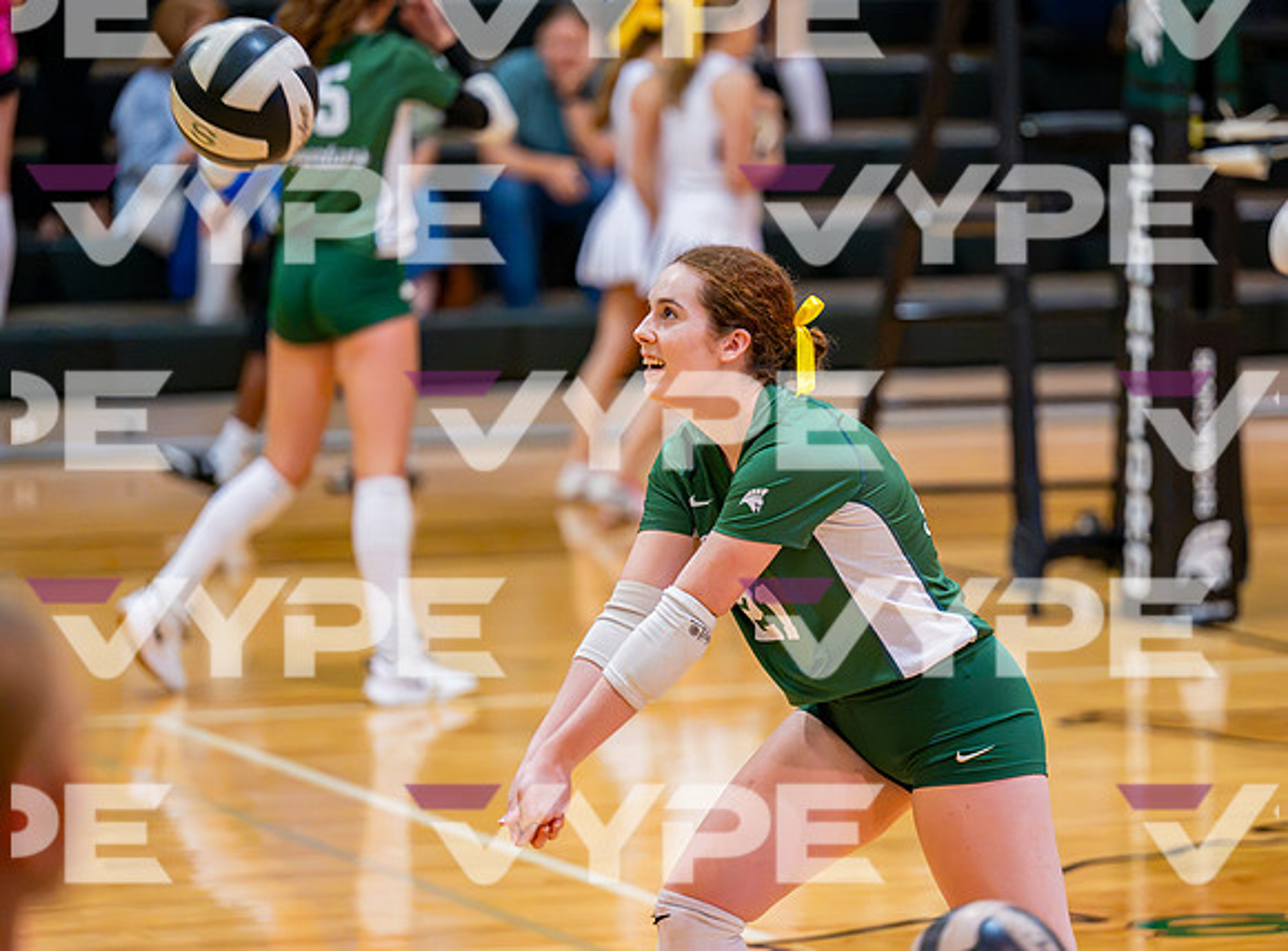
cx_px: 755
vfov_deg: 7.3
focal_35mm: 201
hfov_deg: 9.9
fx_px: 7425
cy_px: 521
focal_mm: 165
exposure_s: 1/800
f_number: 2.8
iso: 10000
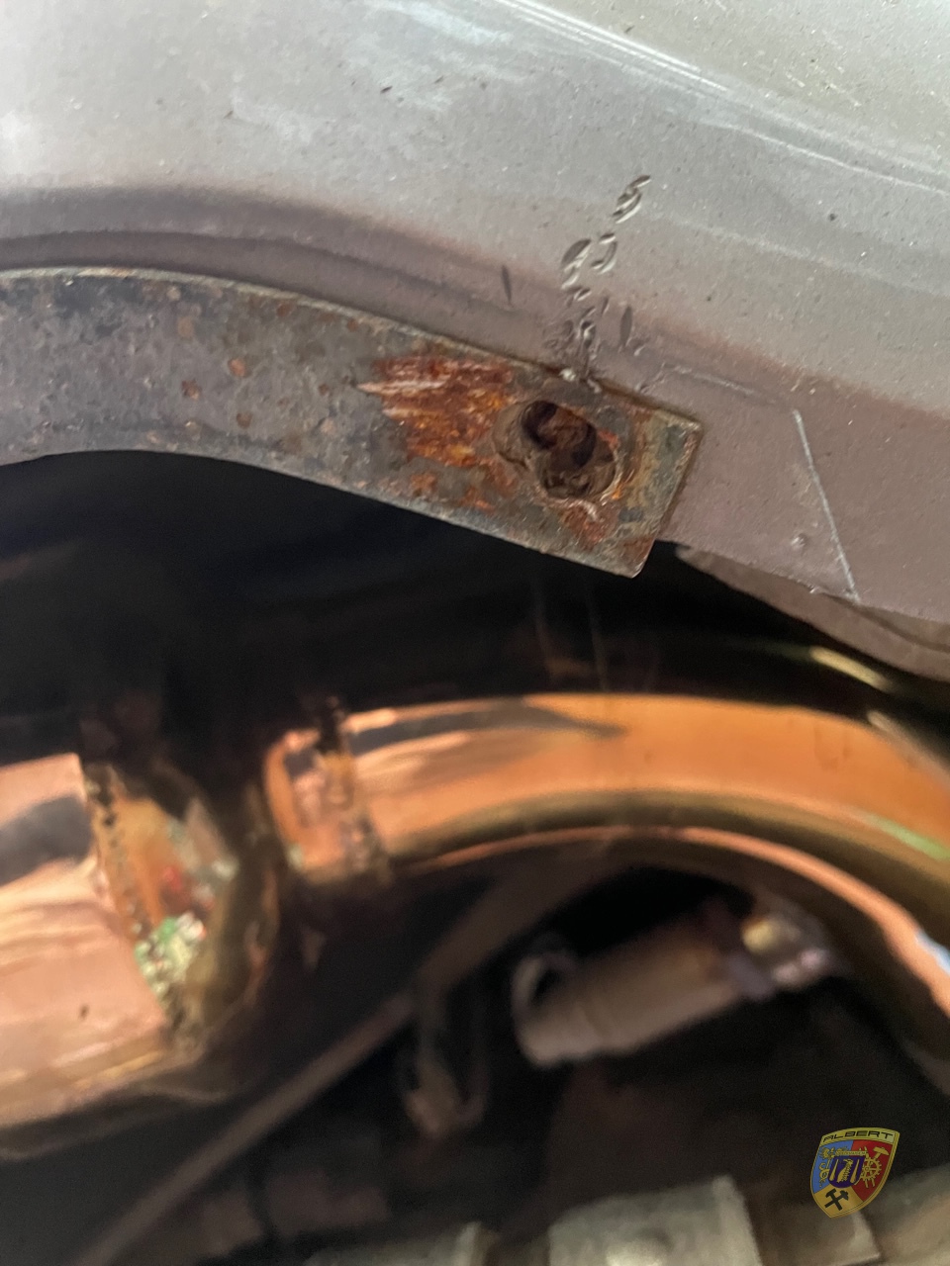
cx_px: 475
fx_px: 951
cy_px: 633
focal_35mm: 26
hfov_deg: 53.1
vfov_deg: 67.3
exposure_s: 1/25
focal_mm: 4.2
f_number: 1.6
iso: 640
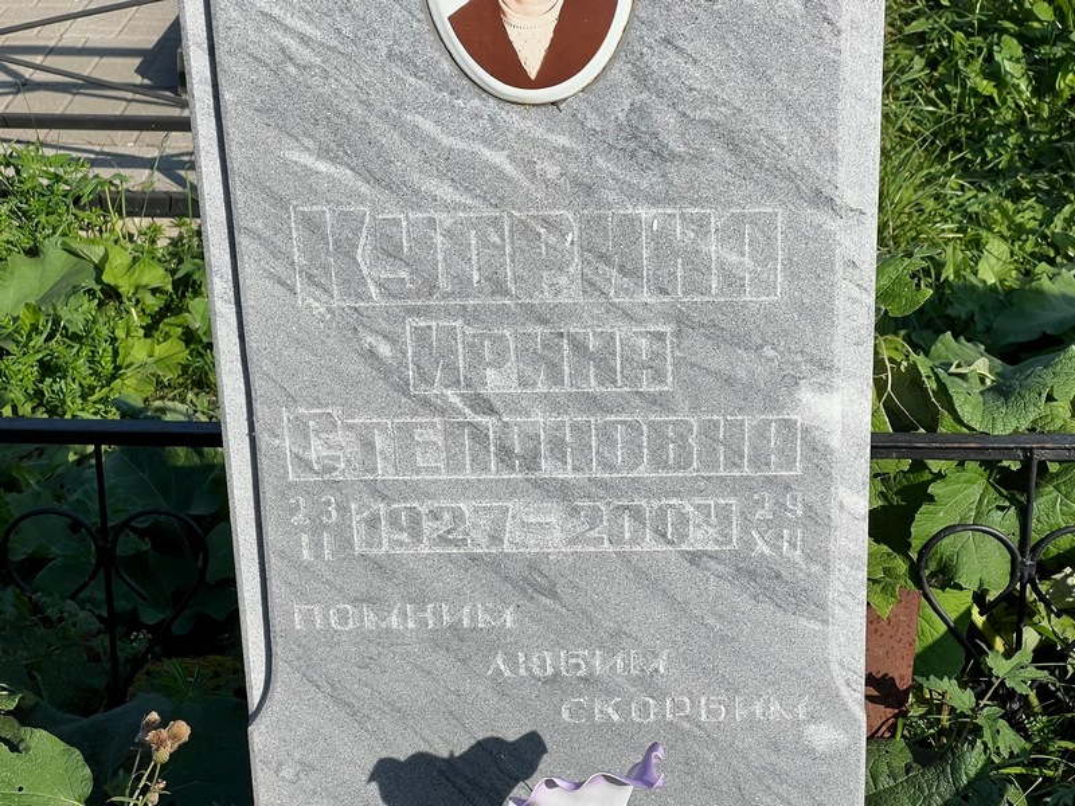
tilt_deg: -25.6
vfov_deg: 19.1
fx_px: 2391
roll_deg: +0.3
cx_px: 538
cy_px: 403
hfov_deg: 25.3
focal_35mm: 77
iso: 32
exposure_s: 1/1074
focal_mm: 9
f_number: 2.8
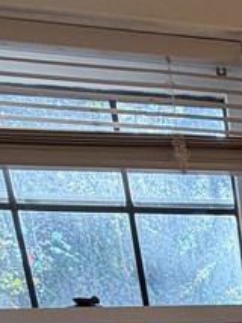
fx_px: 626
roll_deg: +1.9
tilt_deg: -16.6
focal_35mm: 67
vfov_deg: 21.5
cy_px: 545
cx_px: 458
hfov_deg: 17.2
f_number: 2.2
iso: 125
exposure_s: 1/120
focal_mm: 2.22
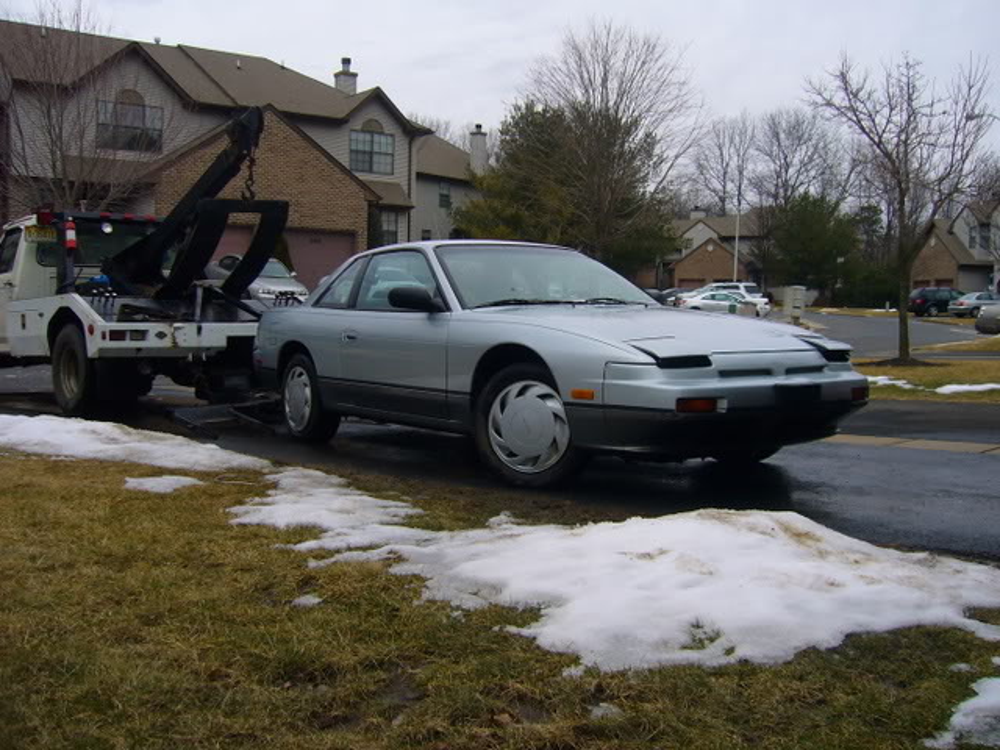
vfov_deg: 40.7
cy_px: 375
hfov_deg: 52.6
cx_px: 500
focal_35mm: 35
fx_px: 1011
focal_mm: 5.8
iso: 100
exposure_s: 1/250
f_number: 5.6
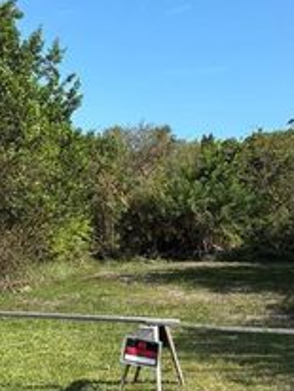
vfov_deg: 23.3
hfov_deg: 17.6
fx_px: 949
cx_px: 108
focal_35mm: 84
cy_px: 208
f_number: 1.6
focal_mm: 5.96
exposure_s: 1/2639
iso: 50
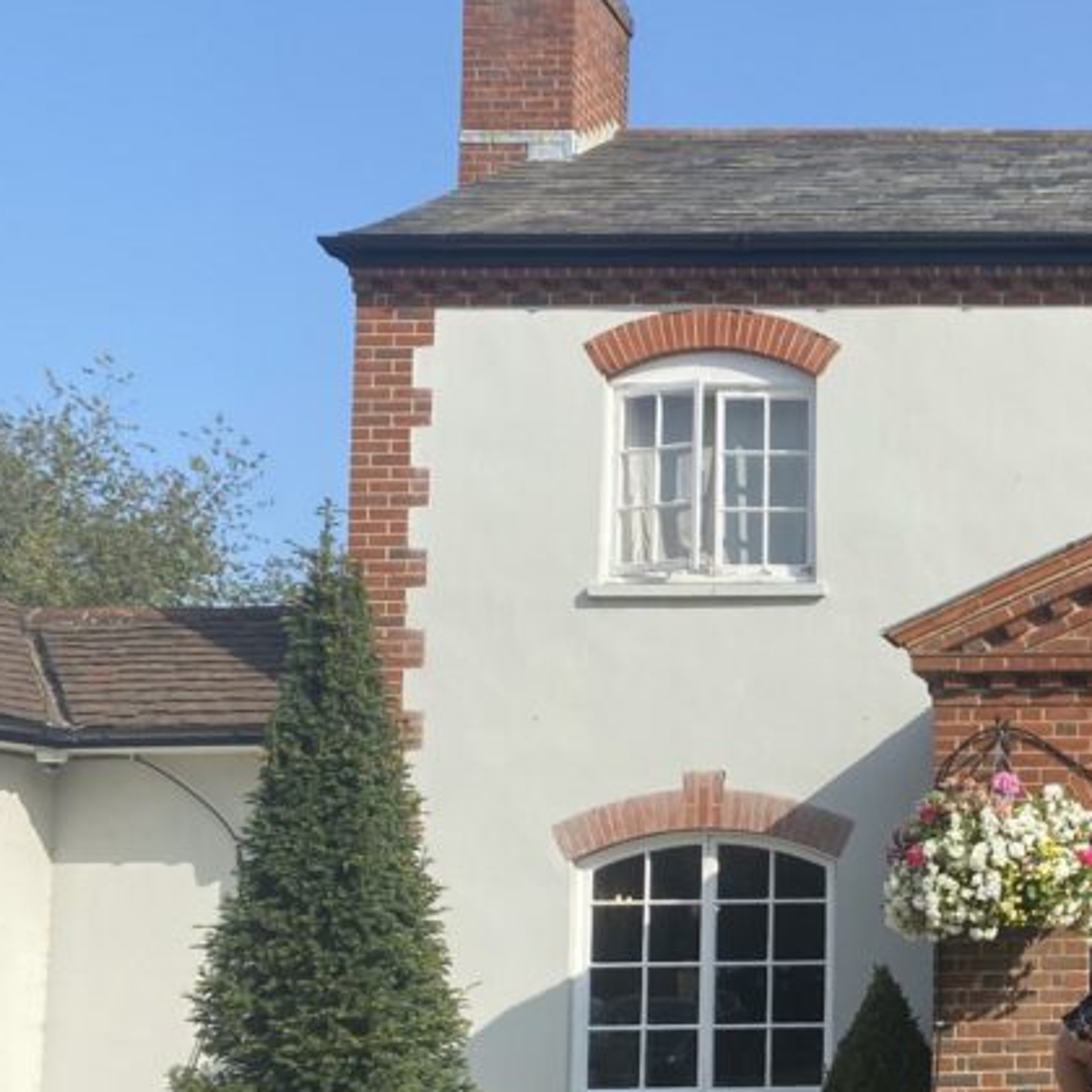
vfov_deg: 30.2
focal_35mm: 56
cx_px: 1316
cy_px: 783
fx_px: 1999
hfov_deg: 27.0
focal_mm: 4.25
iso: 32
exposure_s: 1/2028
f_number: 1.8
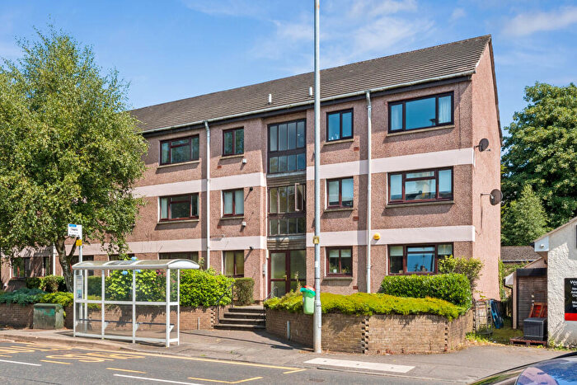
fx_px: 481
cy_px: 192
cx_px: 288
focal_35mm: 30
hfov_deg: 61.9
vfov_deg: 43.6
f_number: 20
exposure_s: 1/100
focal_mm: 20.4
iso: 320
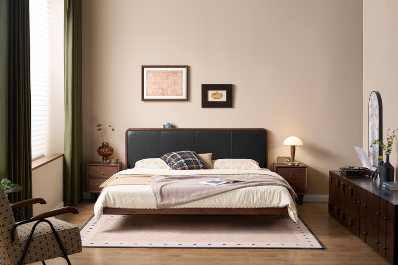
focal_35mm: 59
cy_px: 132
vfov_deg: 23.0
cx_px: 199
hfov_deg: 33.9
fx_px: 652
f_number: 4.5
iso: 160
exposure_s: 1/20
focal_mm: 59
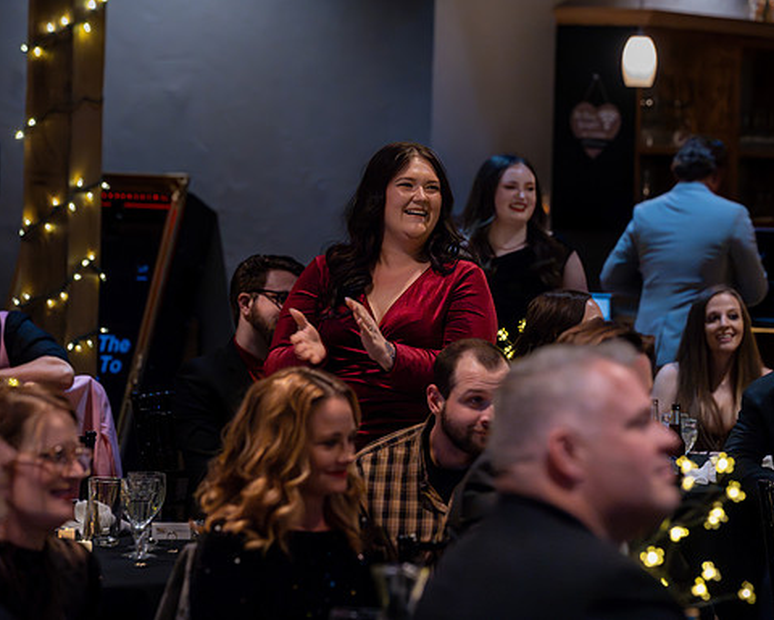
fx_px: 3894
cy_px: 309
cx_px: 424
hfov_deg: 11.3
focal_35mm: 170
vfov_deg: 9.1
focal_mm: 150
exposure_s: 1/320
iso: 12800
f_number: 5
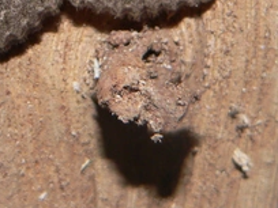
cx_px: -27
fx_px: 2417
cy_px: -111
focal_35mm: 301
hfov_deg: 6.6
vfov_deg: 4.9
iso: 100
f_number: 4
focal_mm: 16.1
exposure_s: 1/60
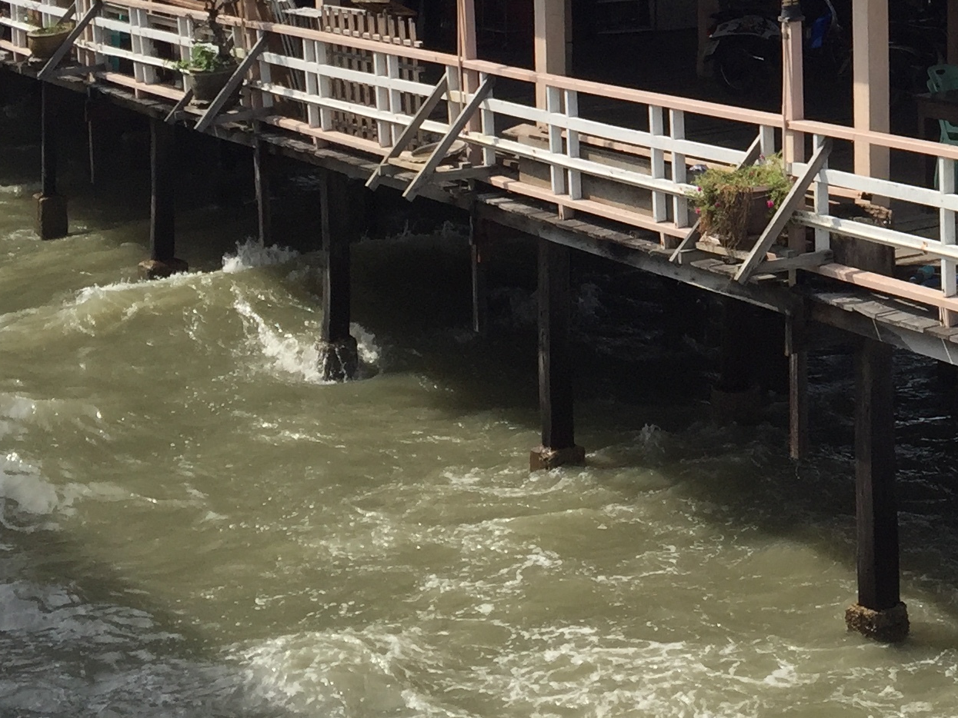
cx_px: 1003
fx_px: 2104
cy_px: -118
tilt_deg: -2.0
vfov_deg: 18.5
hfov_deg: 24.3
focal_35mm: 76
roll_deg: +1.1
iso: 32
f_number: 2.2
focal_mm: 4.15
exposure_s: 1/2198
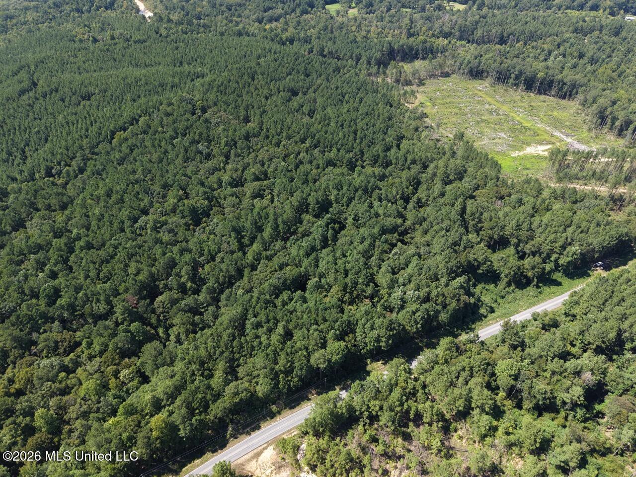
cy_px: 238
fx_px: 441
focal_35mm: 24
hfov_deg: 71.6
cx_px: 318
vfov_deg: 56.8
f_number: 1.8
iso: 100
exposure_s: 1/1250
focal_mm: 8.67
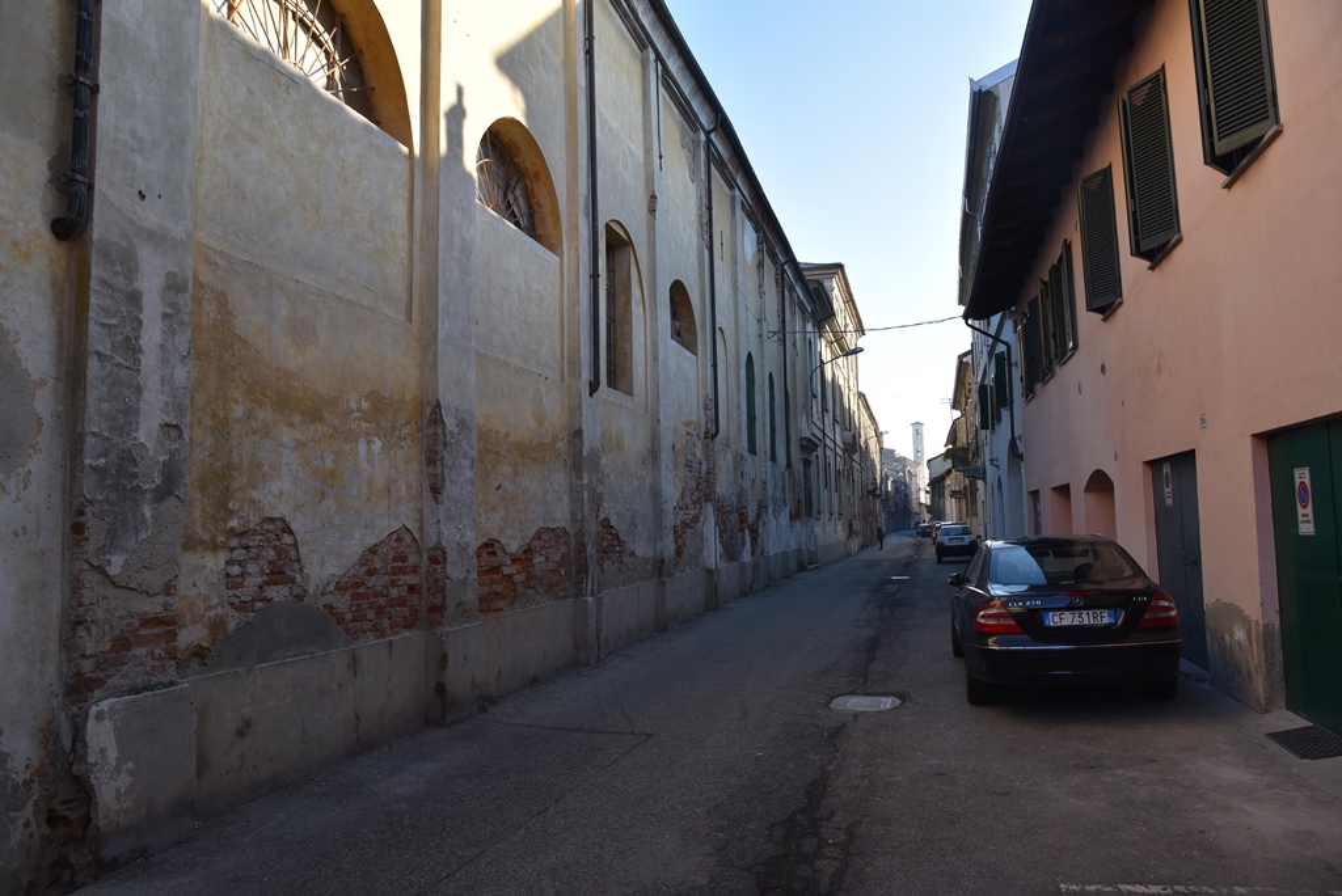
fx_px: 895
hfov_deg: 73.7
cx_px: 671
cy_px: 448
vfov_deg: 53.2
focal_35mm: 24
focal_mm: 24
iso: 400
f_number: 8
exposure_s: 1/250
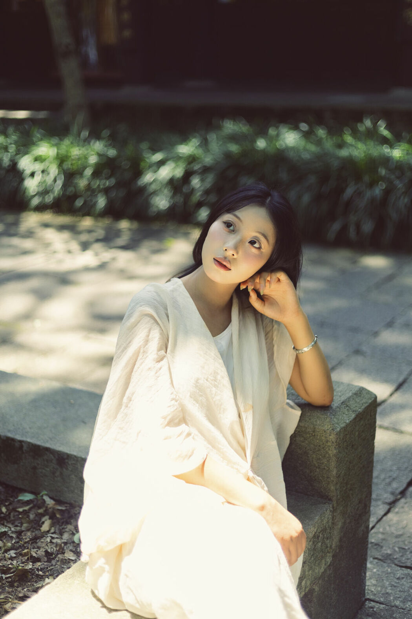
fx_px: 858
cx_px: 206
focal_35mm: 50
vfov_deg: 39.6
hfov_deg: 27.0
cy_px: 310
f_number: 1.8
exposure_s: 1/1250
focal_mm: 50
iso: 320
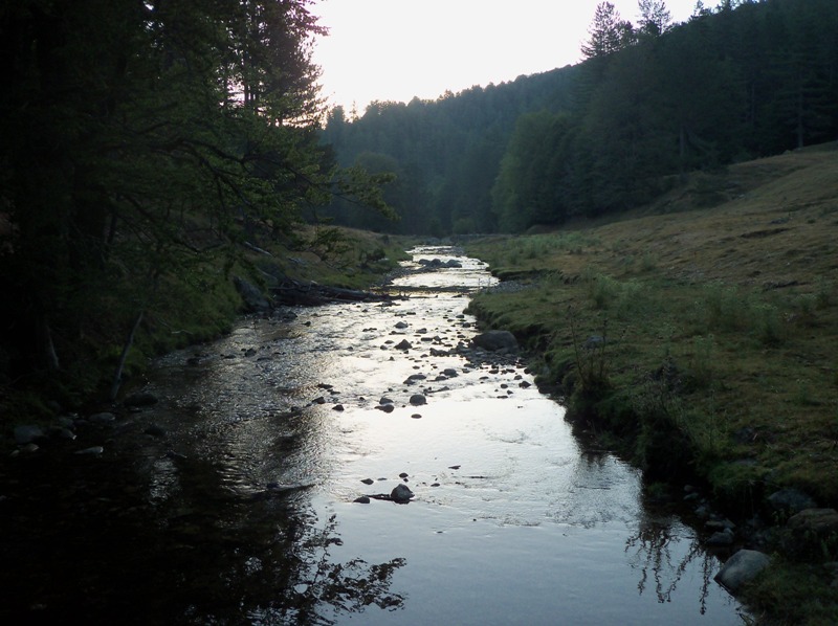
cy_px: 313
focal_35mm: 34
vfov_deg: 41.7
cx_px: 419
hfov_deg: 54.0
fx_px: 822
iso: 80
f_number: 2.9
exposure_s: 1/160
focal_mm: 5.7
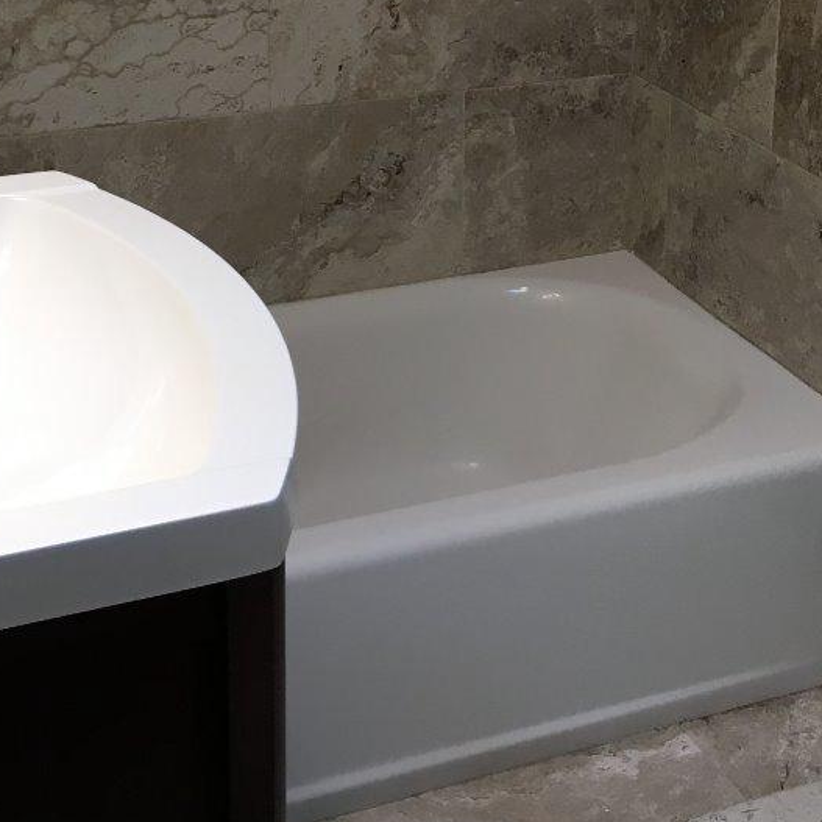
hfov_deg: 24.5
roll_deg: -1.0
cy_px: 58
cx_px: 576
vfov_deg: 23.9
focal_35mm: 70
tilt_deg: -15.6
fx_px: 1881
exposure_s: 1/30
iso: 25
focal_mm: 4.15
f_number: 2.2
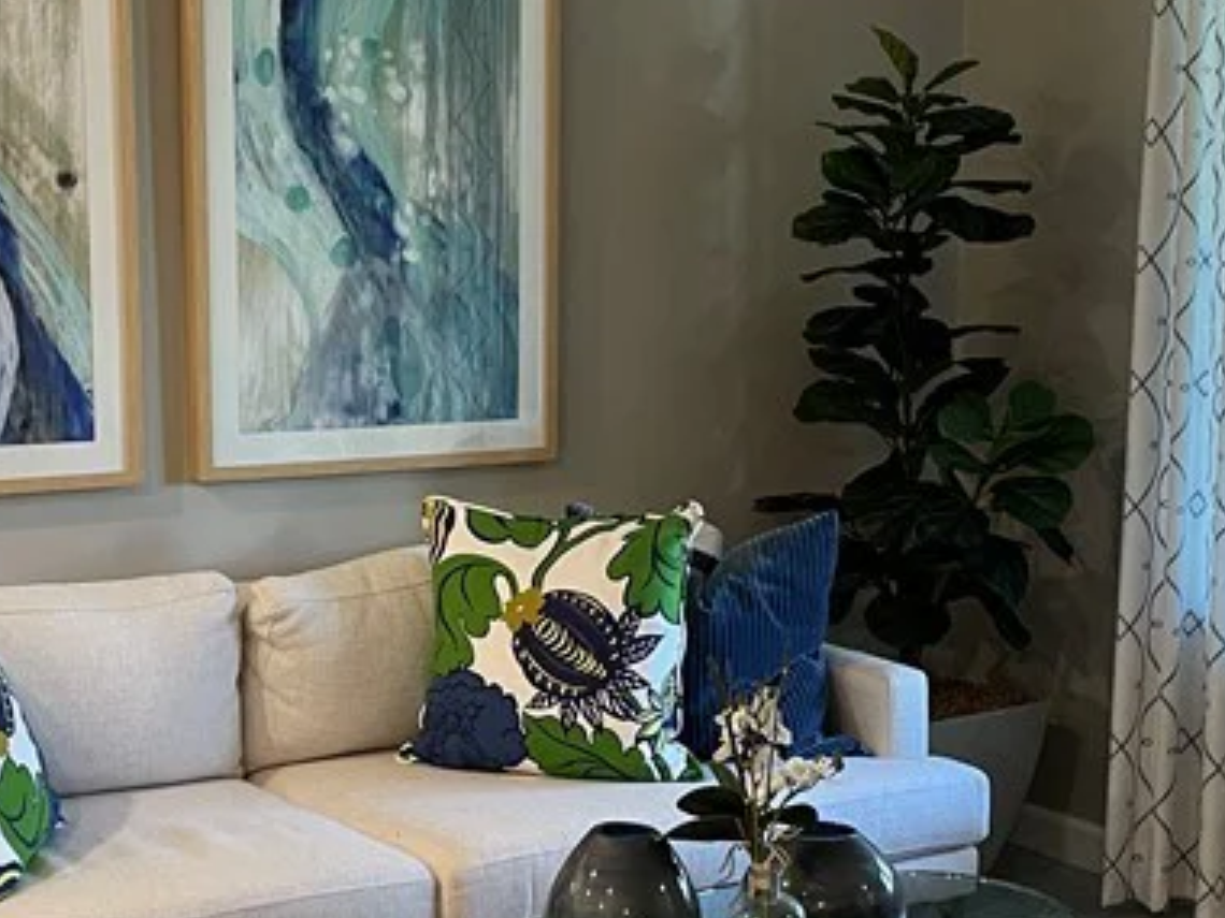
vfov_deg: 21.0
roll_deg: -0.1
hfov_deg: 27.8
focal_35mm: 70
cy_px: 573
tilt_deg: -8.6
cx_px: 648
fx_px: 2477
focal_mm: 4.2
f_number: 1.6
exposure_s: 1/60
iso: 160
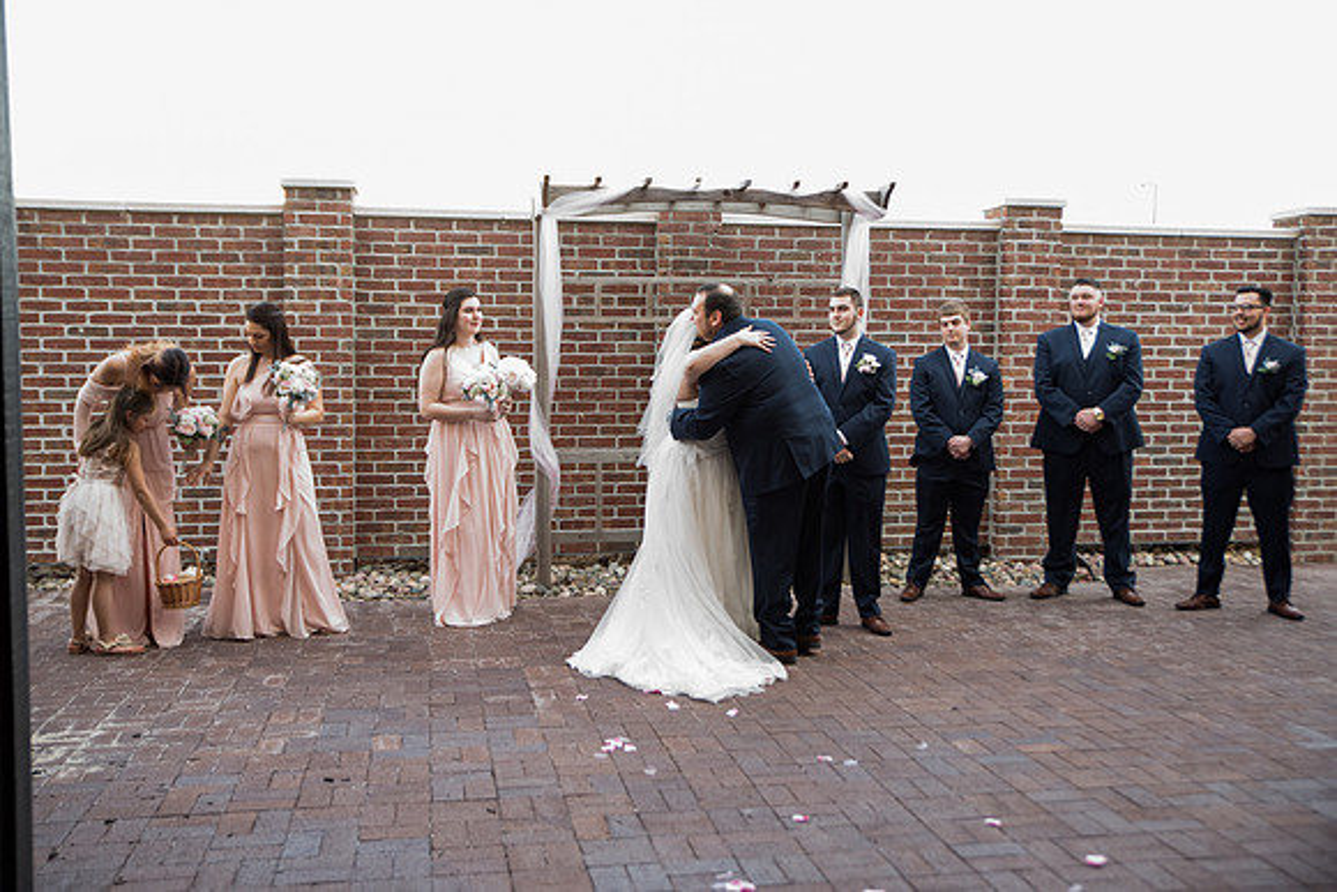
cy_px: 446
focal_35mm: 36
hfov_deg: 53.1
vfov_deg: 36.9
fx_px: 1337
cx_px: 668
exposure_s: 1/200
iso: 500
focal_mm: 36
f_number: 2.8
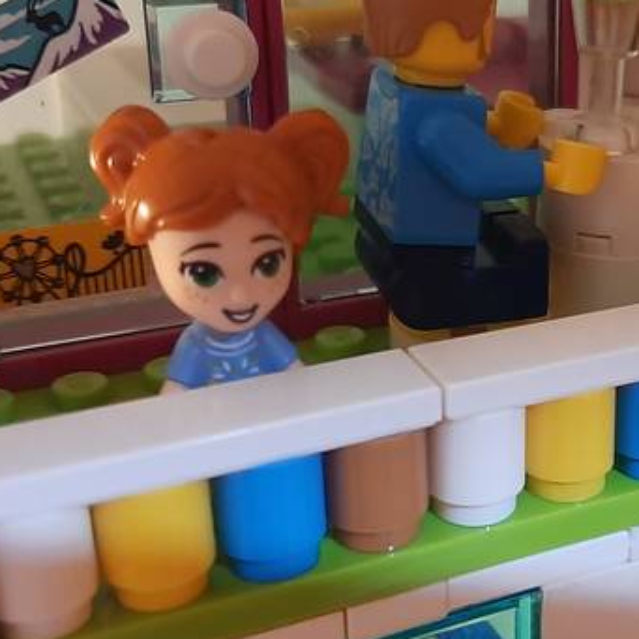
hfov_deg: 26.5
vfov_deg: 27.3
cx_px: 562
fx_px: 1316
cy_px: 288
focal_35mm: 63
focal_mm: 3.93
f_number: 1.7
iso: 320
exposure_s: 1/25
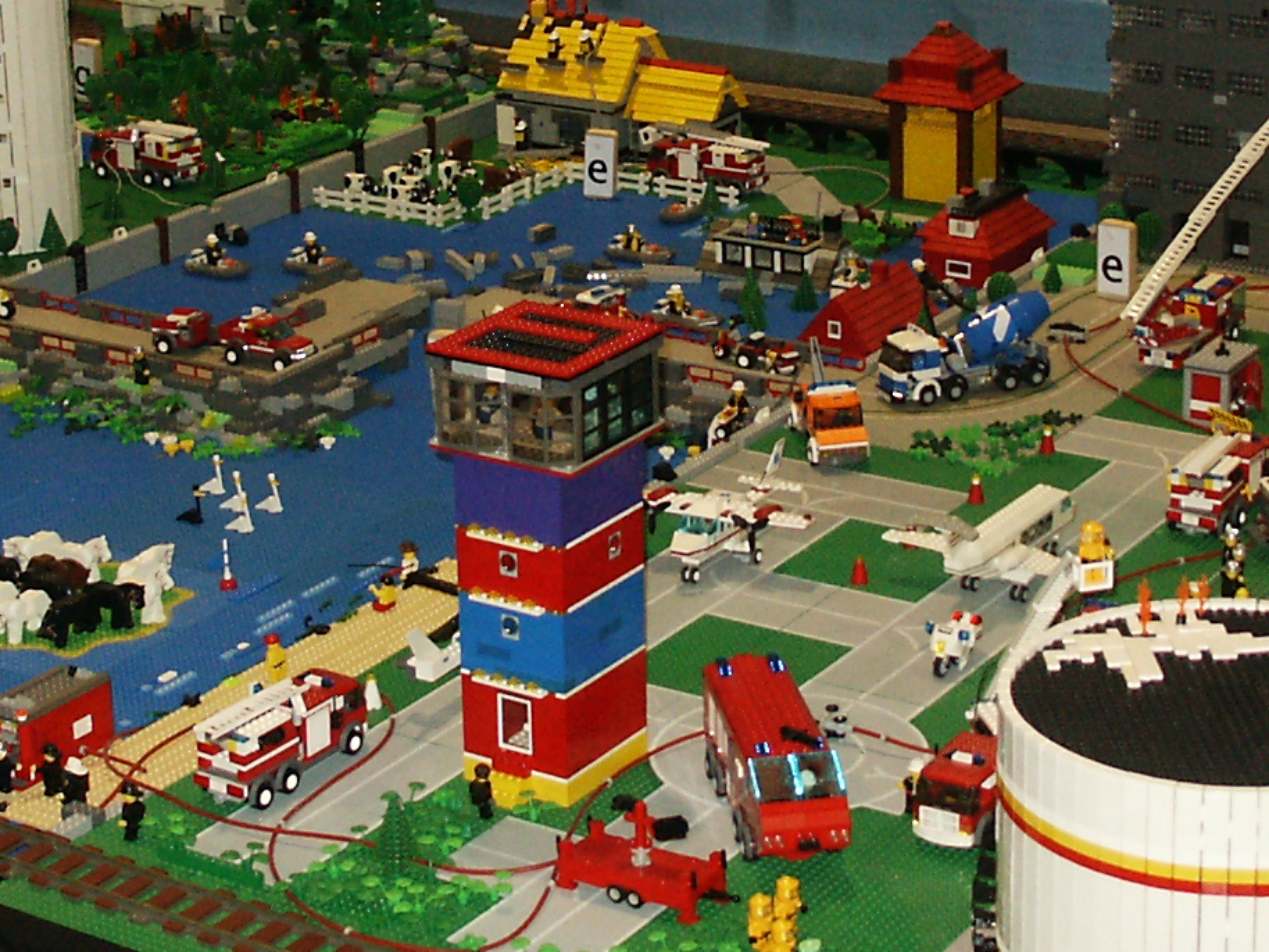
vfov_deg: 16.8
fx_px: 3190
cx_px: 650
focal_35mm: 87
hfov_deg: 22.5
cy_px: 180
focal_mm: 7.18
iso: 200
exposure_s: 1/45
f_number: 3
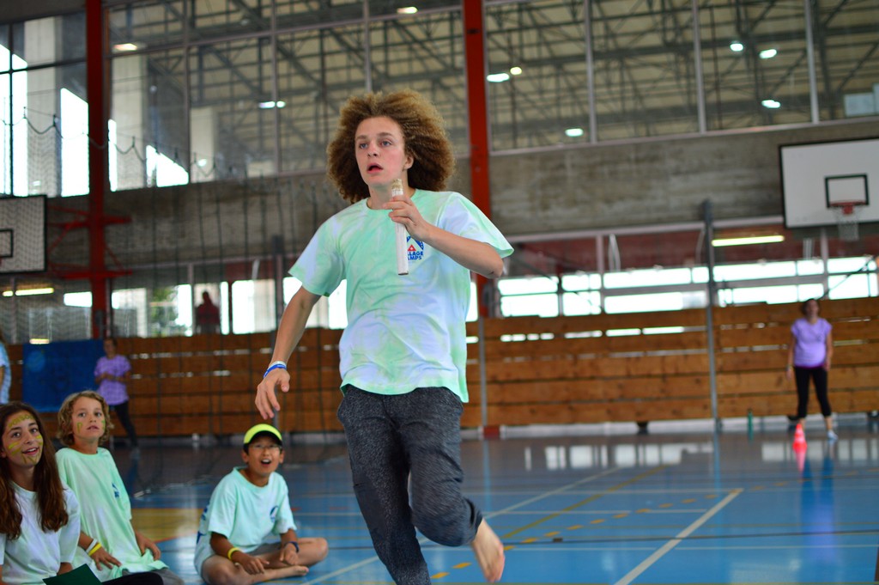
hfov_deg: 37.9
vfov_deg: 25.7
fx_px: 1281
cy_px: 292
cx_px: 440
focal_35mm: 52
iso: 110
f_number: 1.8
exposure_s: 1/400
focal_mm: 35
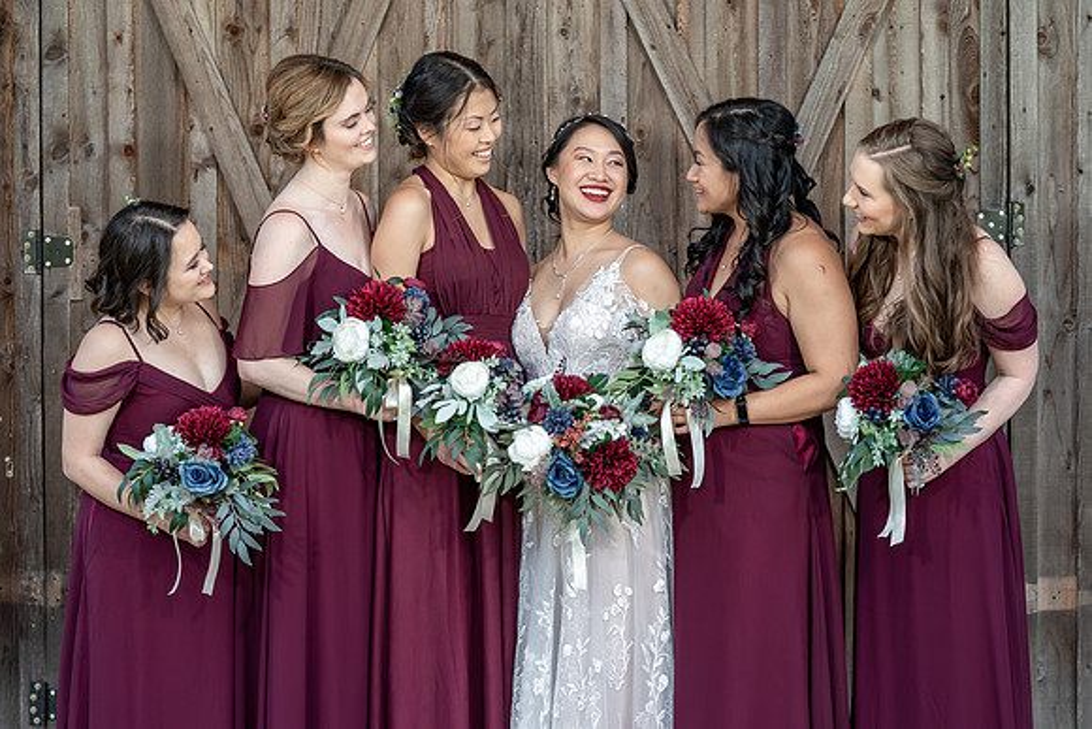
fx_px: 3079
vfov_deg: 13.5
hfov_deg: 20.1
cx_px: 532
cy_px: 364
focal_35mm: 101
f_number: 4
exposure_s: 1/200
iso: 250
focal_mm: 98
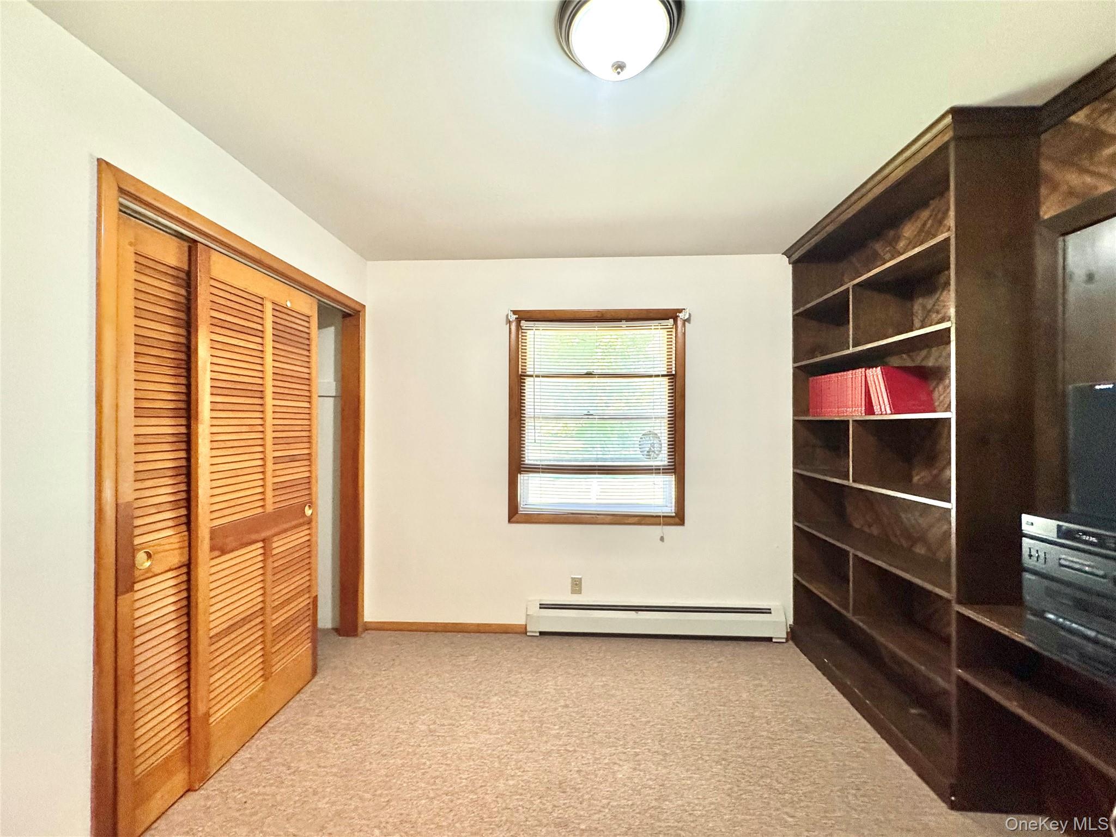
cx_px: 558
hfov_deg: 102.1
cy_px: 418
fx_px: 451
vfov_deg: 85.7
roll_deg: -0.2
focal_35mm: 14
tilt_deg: +0.5
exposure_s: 1/120
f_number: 2.2
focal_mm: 2.22
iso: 320
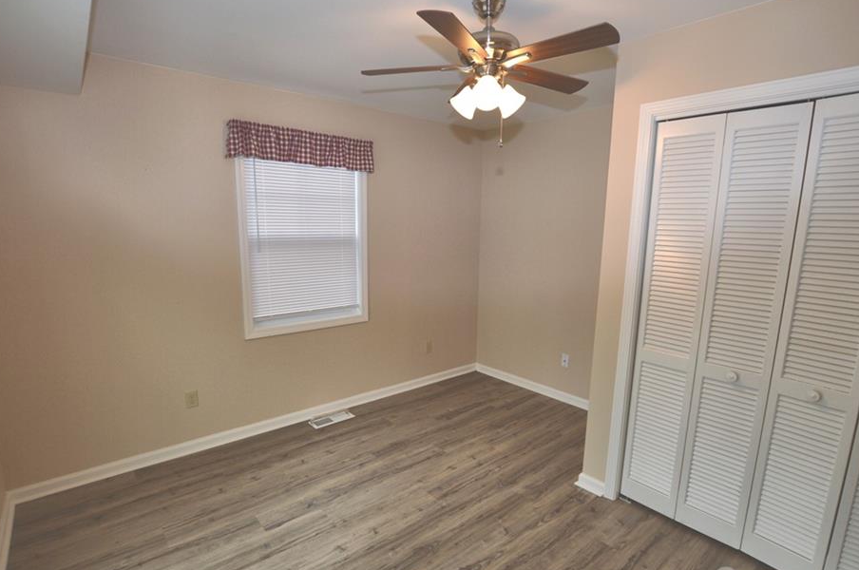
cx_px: 442
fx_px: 405
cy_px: 310
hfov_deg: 93.3
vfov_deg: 70.1
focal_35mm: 17
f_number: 4
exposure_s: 1/60
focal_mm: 10
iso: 100
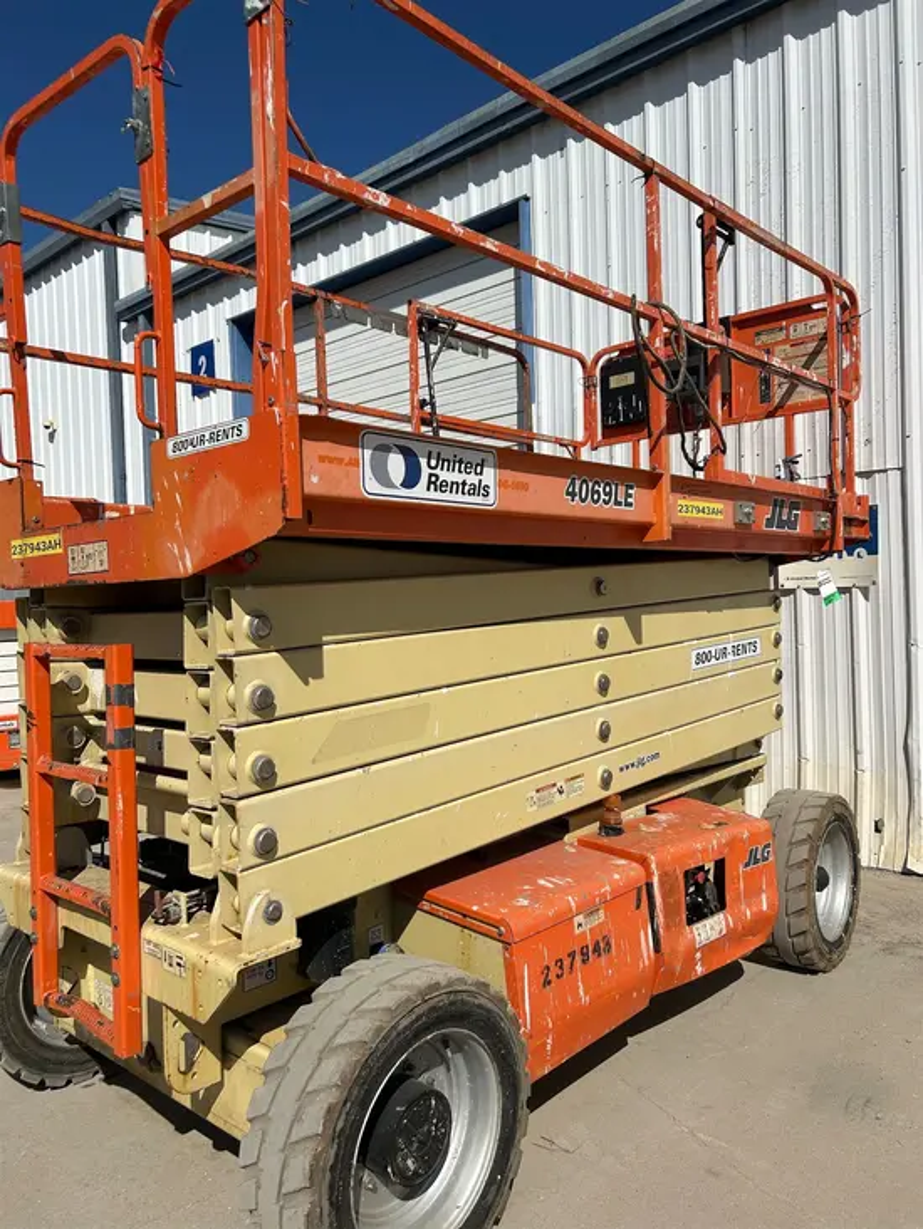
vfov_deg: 67.3
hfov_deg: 53.1
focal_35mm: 26
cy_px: 614
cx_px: 462
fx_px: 924
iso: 50
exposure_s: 1/11364
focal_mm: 5.7
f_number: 1.5
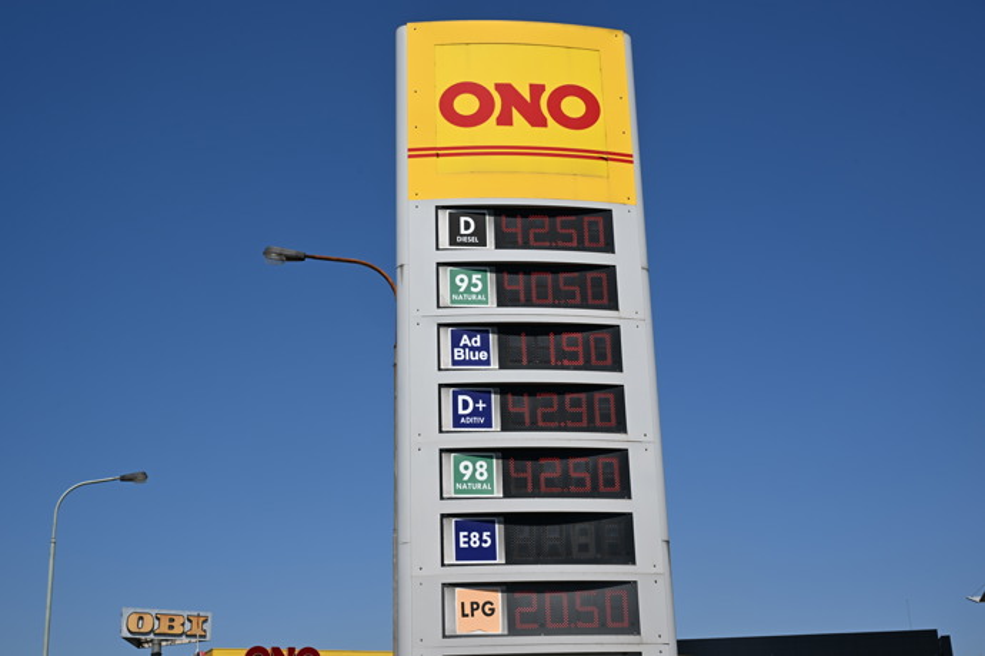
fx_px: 1259
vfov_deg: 29.2
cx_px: 492
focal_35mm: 46
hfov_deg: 42.7
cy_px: 328
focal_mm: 46
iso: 32
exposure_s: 1/100
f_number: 10
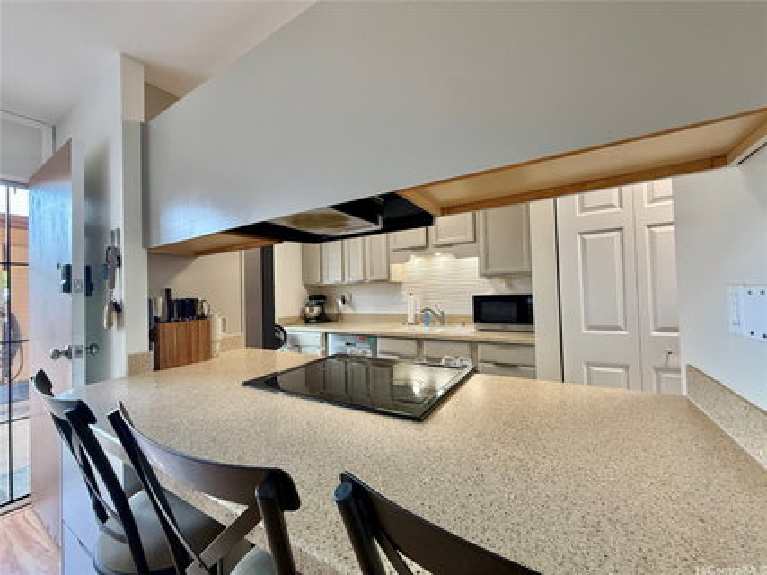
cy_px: 288
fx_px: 310
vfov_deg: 85.6
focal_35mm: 14
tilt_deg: +1.3
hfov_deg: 102.1
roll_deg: +1.7
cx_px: 384
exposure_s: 1/120
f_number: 2.2
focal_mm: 2.22
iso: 250
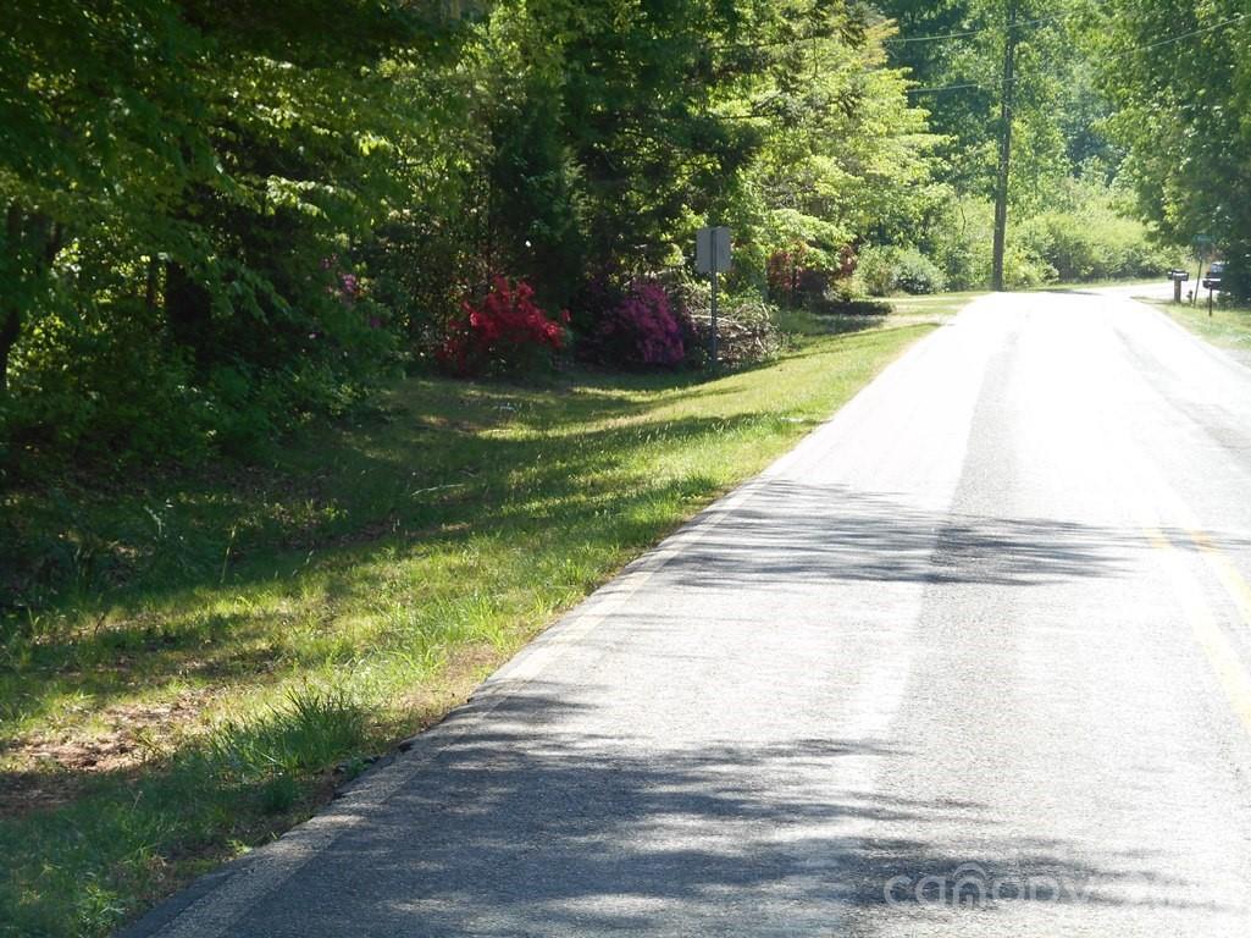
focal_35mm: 121
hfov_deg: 16.3
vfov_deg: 12.2
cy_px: 469
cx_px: 626
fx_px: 4371
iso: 80
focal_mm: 21.5
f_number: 5.4
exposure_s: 1/100
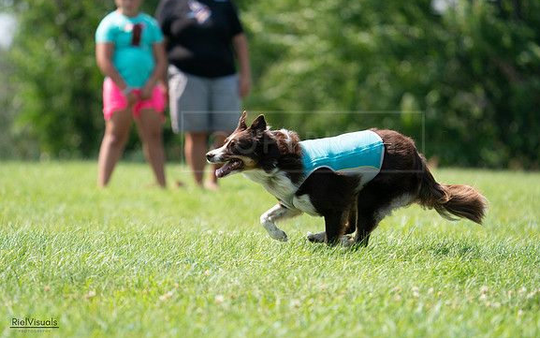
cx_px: 270
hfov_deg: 5.6
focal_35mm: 374
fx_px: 5506
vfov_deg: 3.5
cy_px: 158
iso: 1600
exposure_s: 1/4000
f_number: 6.3
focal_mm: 365
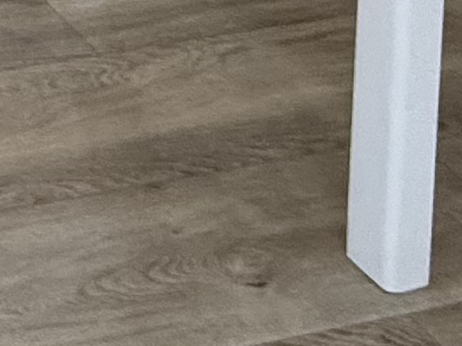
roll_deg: +0.6
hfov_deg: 14.0
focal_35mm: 104
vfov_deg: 9.6
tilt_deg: -5.0
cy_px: -793
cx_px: -602
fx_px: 1388
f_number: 2.2
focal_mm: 2.22
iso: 320
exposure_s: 1/120
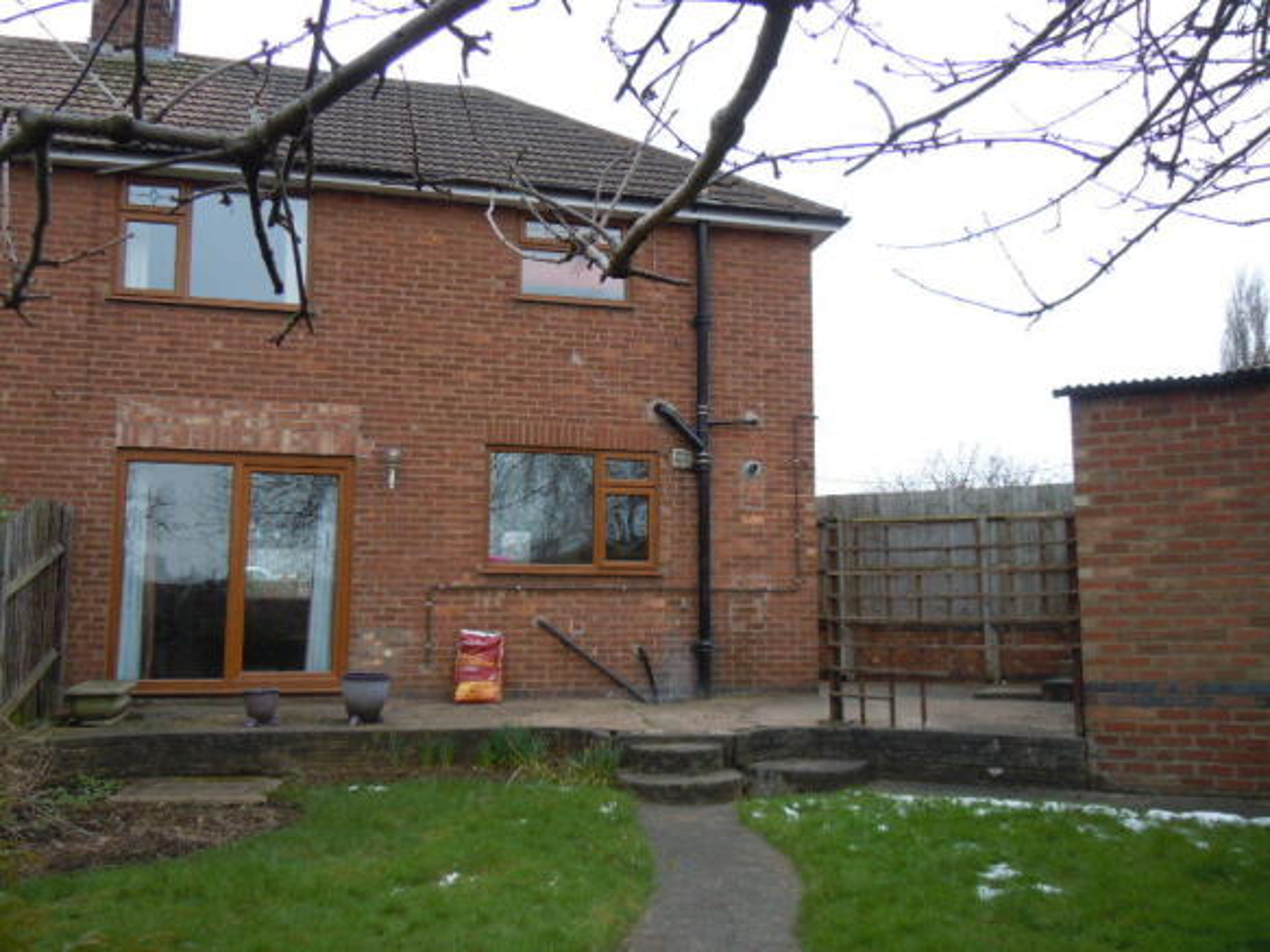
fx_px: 1100
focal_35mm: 30
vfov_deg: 46.8
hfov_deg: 60.0
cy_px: 476
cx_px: 635
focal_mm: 5.4
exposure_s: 1/160
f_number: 3.5
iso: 100
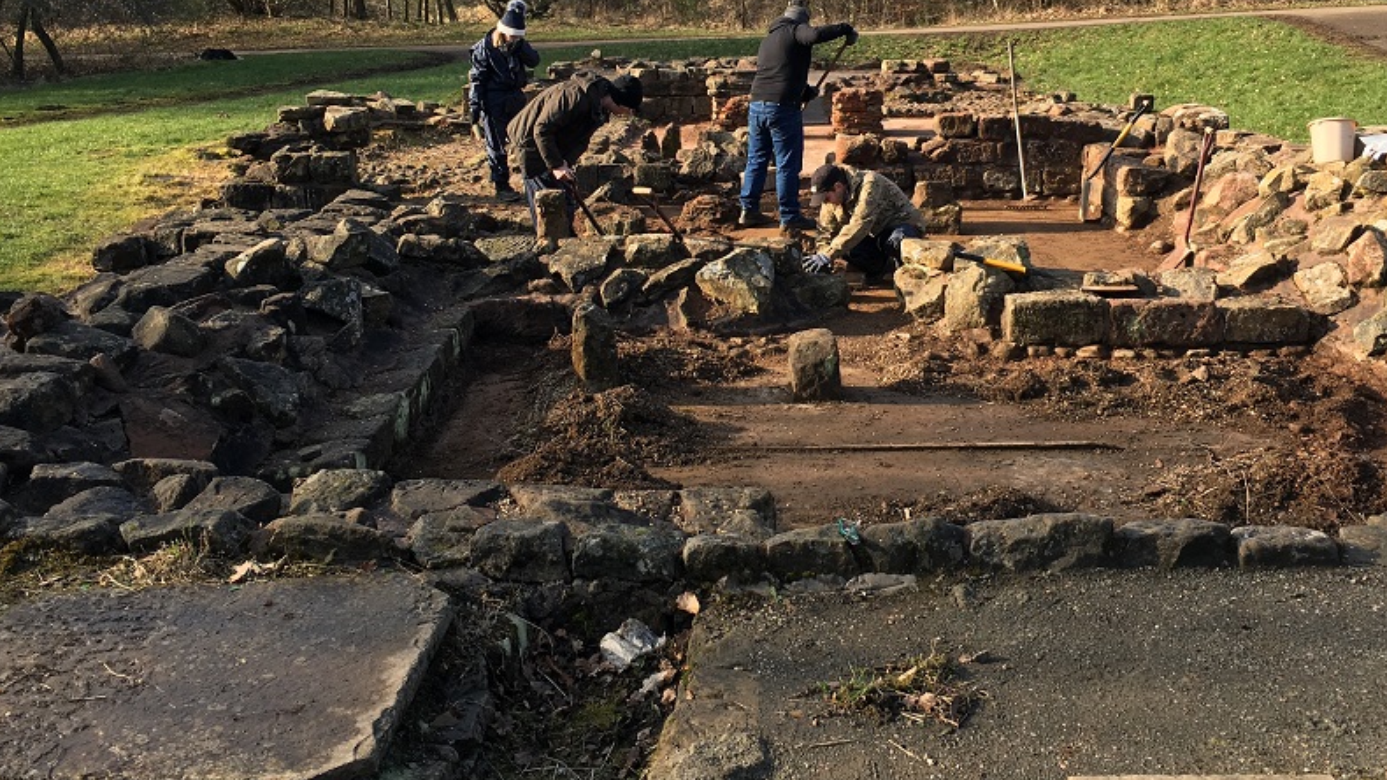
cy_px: 265
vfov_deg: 29.5
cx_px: 741
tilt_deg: -13.3
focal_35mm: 40
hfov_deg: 50.5
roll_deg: -0.5
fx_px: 1471
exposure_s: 1/425
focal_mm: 4.15
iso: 25
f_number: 2.2
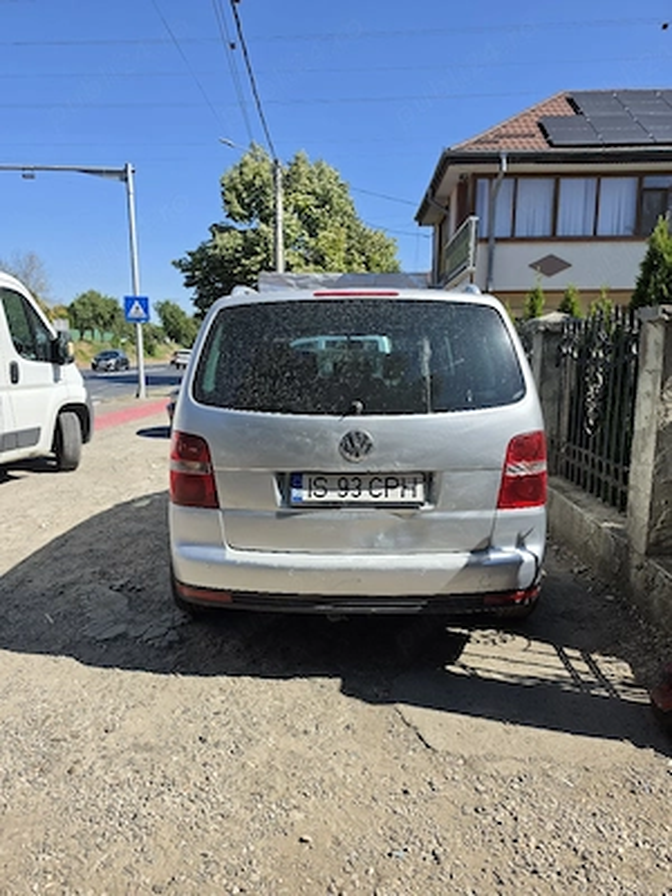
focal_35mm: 23
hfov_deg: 58.9
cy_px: 448
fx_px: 595
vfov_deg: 73.9
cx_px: 336
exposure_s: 1/5000
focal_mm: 6.5
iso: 64
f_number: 1.4
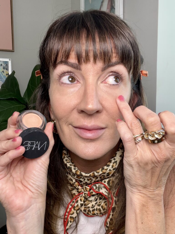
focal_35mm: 30
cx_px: 88
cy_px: 117
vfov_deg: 60.0
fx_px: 202
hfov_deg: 46.8
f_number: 2.2
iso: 50
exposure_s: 1/120
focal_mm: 2.71
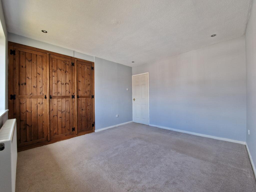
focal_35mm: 13
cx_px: 128
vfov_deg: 89.9
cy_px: 96
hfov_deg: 106.2
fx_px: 96
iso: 64
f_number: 2.2
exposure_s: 1/50
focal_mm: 2.2
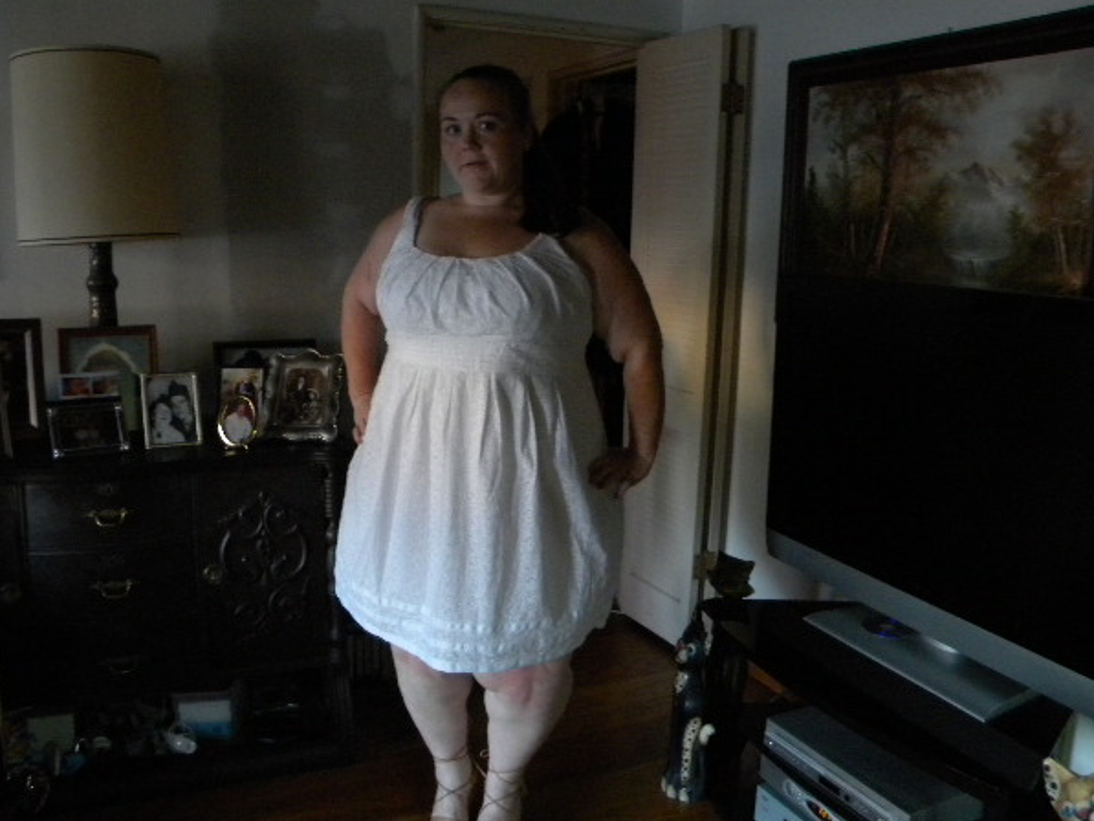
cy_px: 432
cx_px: 520
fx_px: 948
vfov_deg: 46.8
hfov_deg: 59.9
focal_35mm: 30
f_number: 3.5
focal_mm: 5
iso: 400
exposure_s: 1/9.3
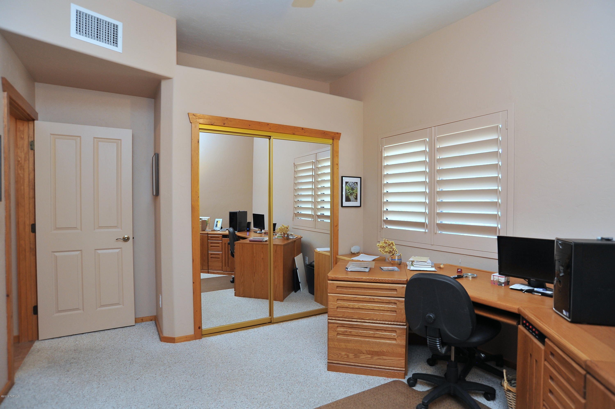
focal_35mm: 18
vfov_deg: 67.3
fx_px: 307
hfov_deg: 90.0
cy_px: 204
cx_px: 308
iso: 1000
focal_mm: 18
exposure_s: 1/30
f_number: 6.3
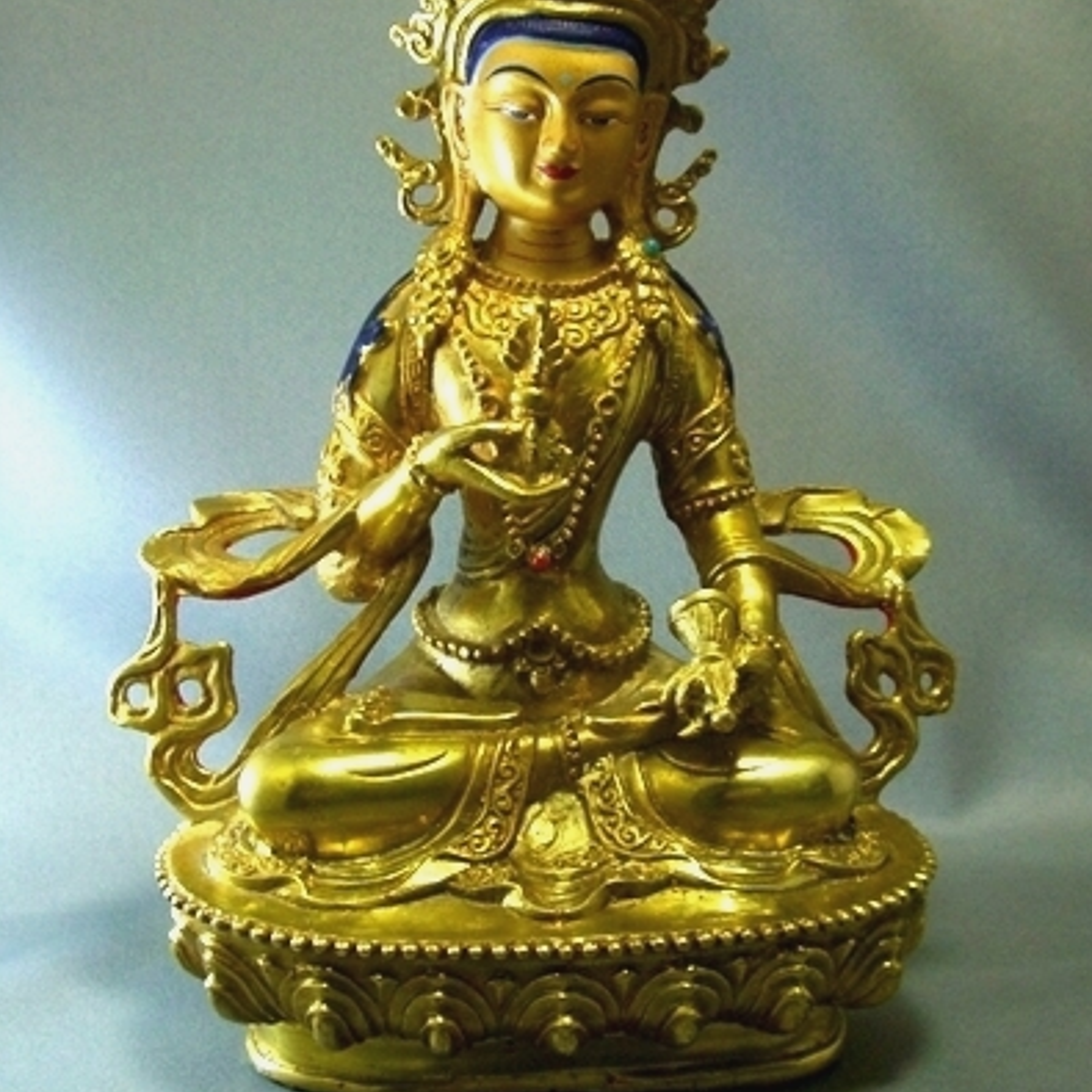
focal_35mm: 51
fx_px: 1820
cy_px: 467
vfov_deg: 33.3
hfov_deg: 33.4
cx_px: 553
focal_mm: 7.9
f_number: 2.8
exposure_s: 1/100
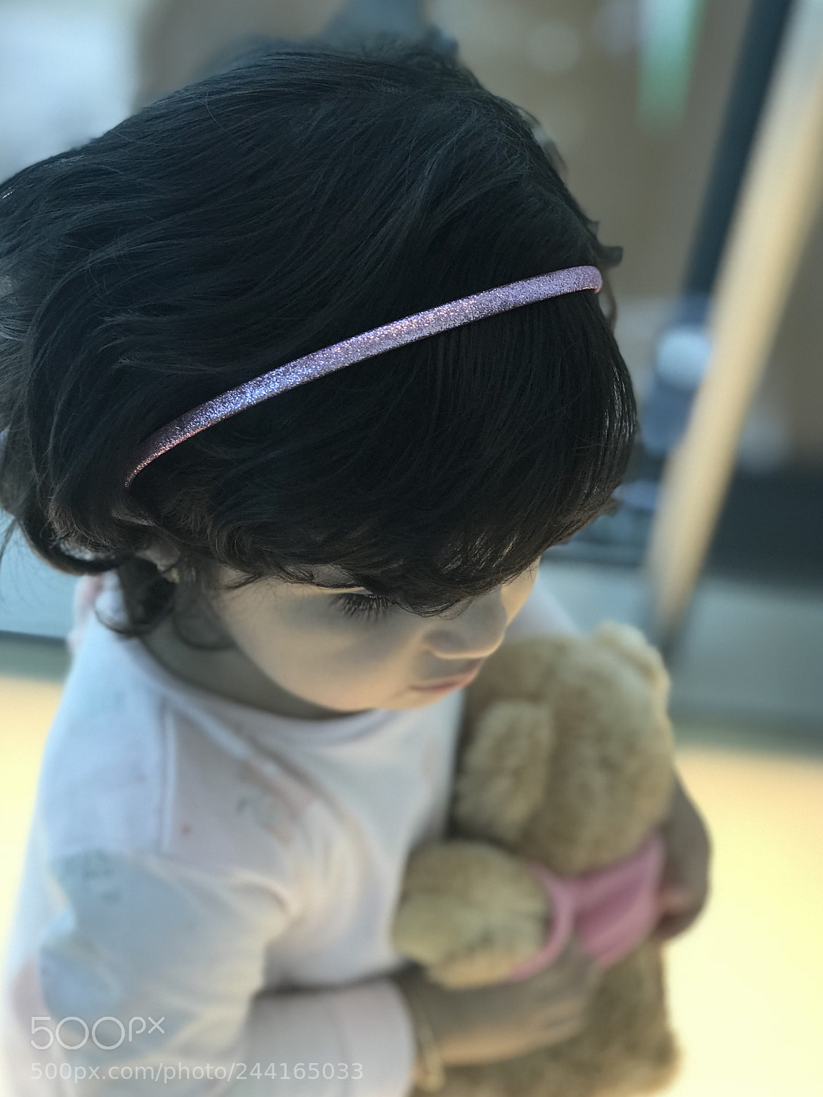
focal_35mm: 60
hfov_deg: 24.4
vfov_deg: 32.2
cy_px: 551
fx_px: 1902
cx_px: 419
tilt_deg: -47.1
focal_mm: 6.6
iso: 64
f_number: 2.8
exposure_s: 1/100
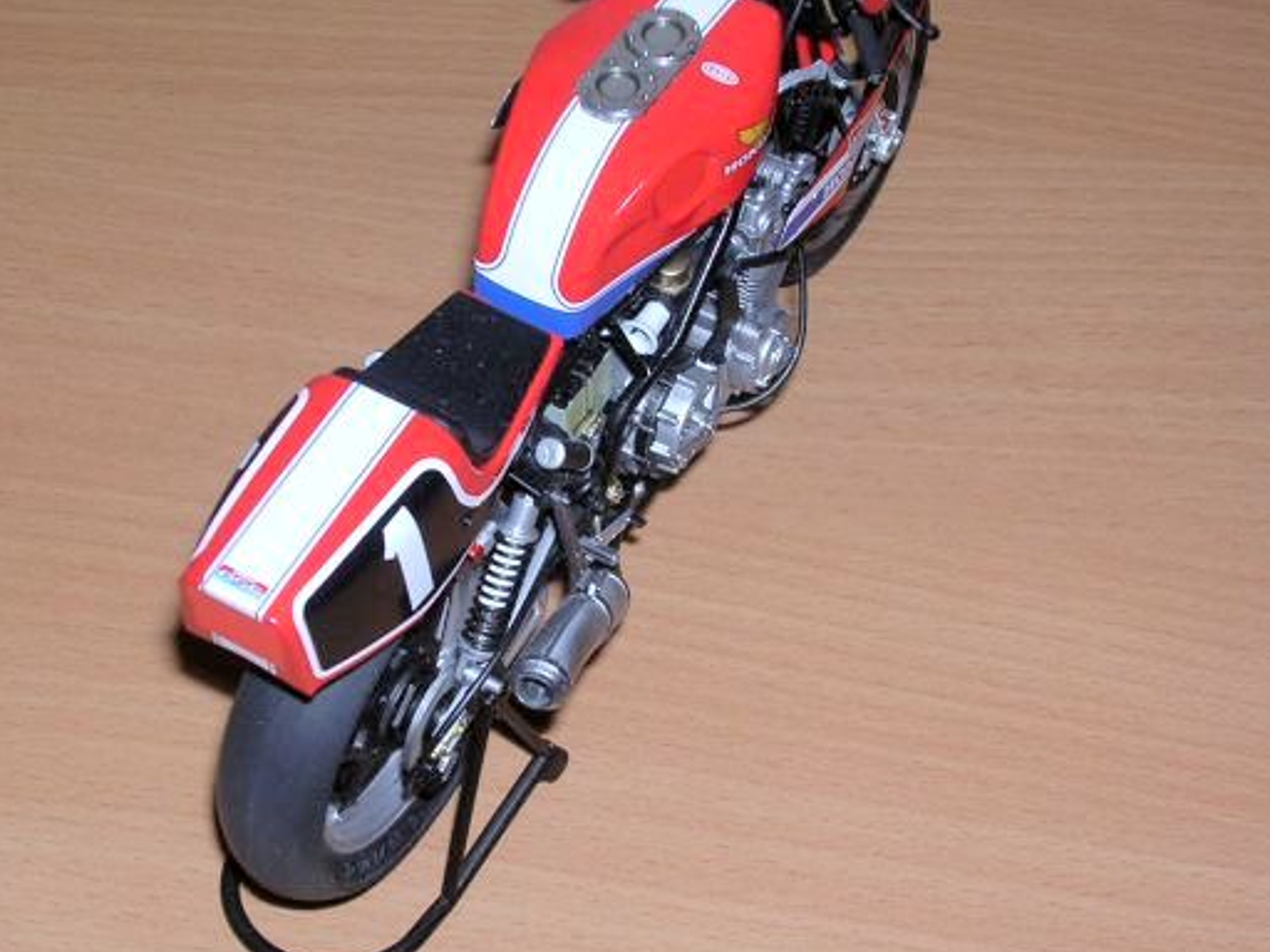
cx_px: 571
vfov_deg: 19.6
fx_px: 2752
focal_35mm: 75
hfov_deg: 26.0
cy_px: 466
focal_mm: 9.1
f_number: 3.4
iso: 100
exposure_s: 1/60.1
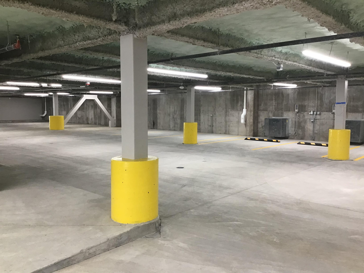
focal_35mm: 31
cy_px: 136
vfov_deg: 45.4
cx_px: 182
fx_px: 326
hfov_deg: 58.4
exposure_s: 1/30
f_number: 2.4
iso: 80
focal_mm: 3.3
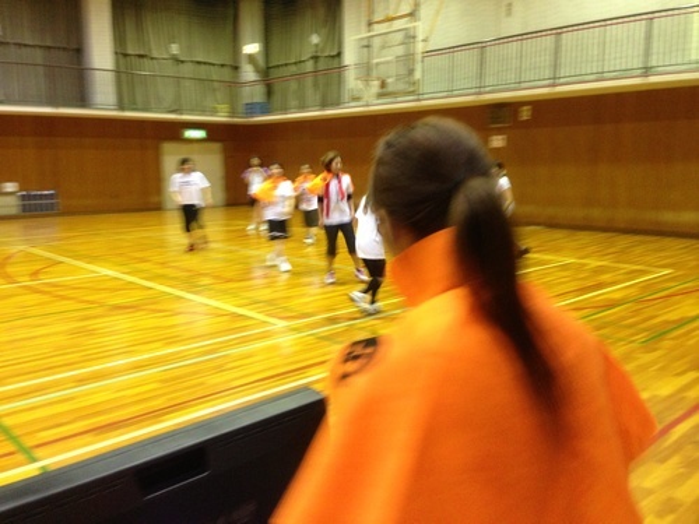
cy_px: 262
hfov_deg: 55.4
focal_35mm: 33
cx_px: 350
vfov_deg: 42.9
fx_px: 666
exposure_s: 1/20
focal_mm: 4.13
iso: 250
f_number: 2.4
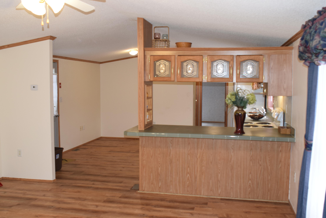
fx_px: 326
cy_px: 109
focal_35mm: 36
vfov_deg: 36.9
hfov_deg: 53.1
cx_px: 163
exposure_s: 1/100
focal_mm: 24
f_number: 4.5
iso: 800
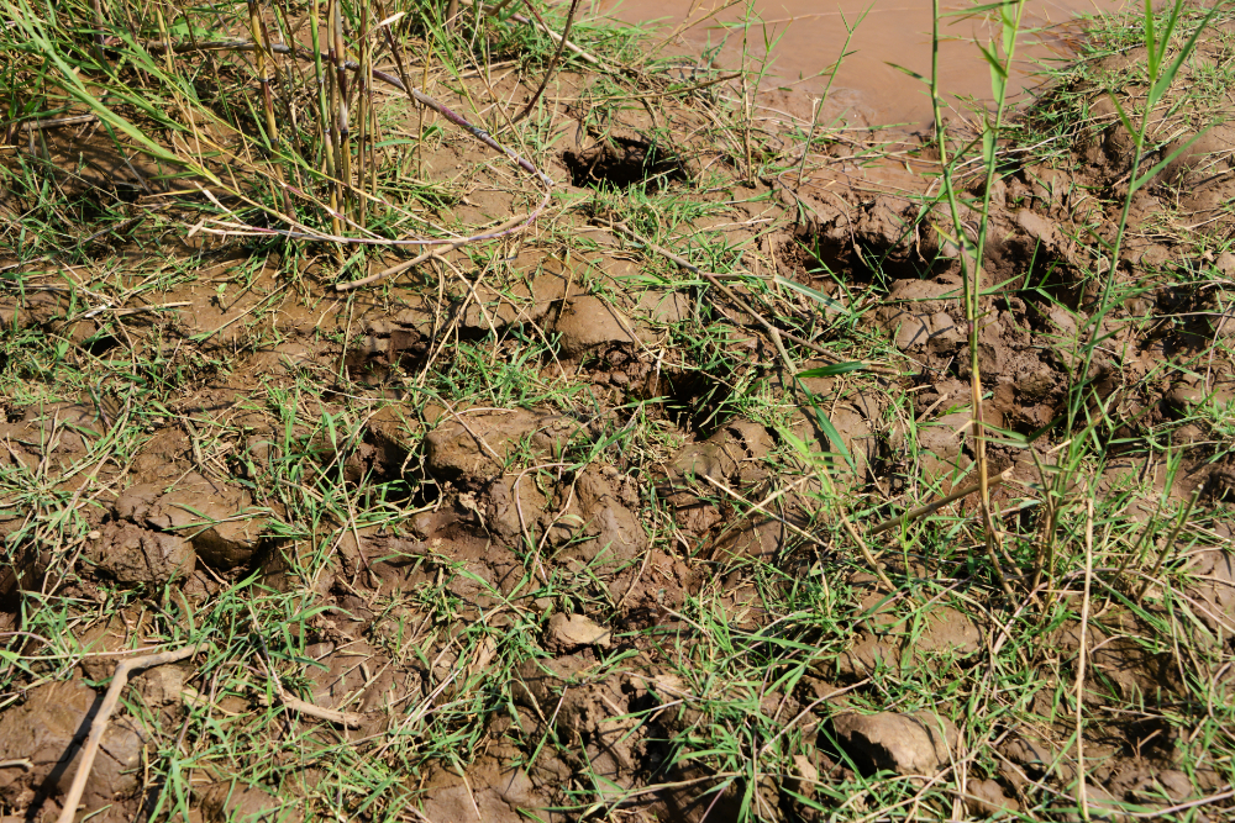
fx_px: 1887
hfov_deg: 36.2
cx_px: 618
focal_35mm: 55
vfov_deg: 24.6
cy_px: 412
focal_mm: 55
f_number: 6.3
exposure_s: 1/800
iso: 320
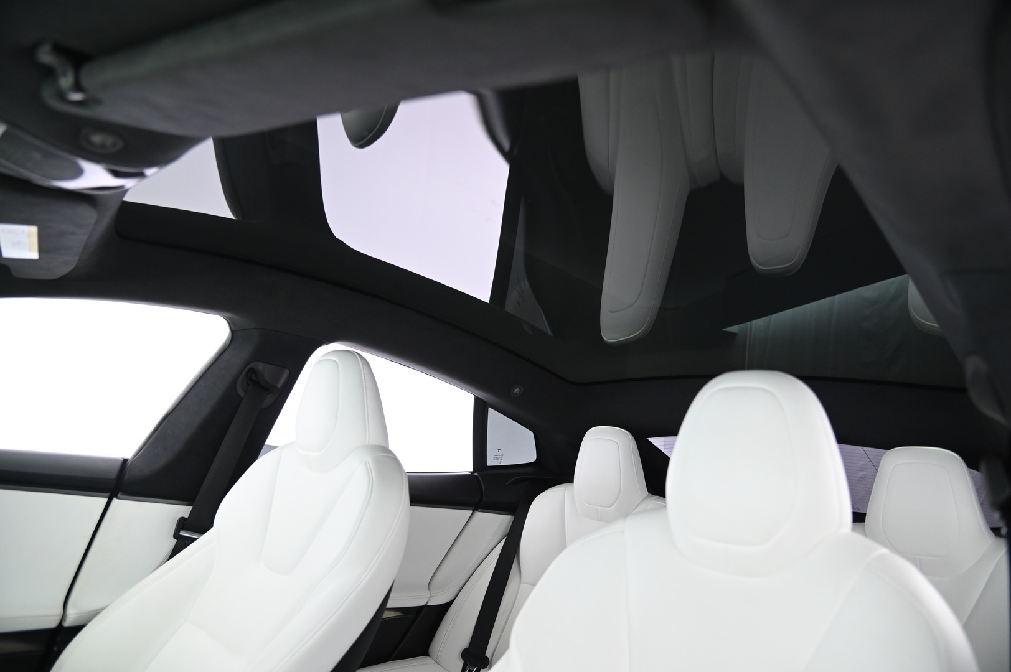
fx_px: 673
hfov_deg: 73.8
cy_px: 336
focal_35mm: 24
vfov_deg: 53.1
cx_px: 506
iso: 2000
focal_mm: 24
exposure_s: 1/25
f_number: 4
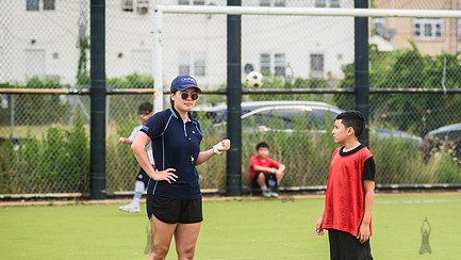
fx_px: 2495
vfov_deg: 6.0
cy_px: 169
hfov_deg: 10.6
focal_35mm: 204
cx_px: 282
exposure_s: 1/1000
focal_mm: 120
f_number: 3.5
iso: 250
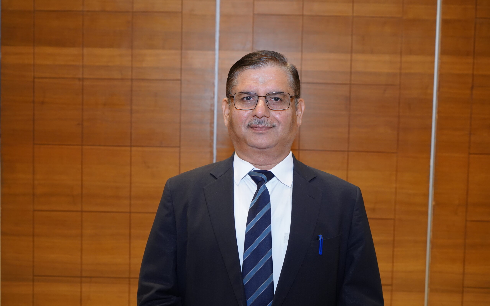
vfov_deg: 29.9
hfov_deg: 46.2
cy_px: 159
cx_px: 245
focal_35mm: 43
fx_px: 574
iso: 3200
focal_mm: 42
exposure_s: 1/125
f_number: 5.6
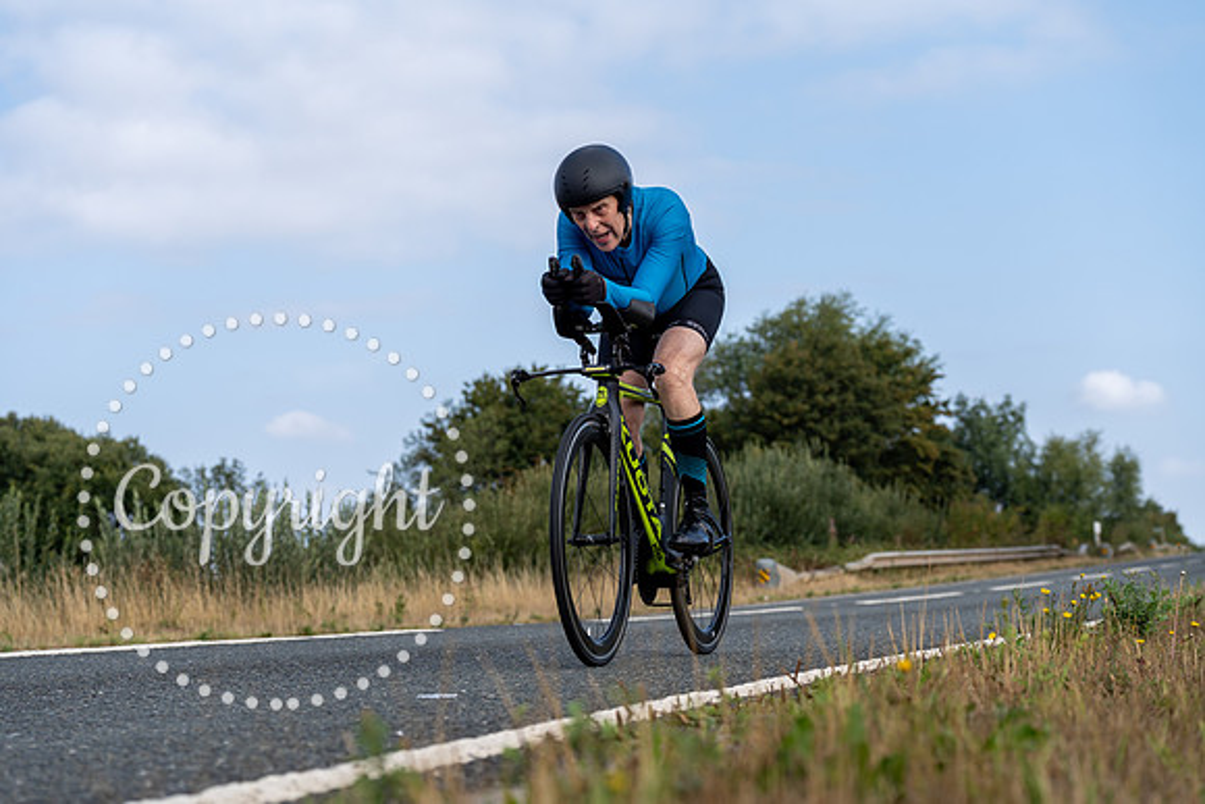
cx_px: 602
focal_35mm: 70
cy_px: 402
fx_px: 2343
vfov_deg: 19.5
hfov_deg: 28.8
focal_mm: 70
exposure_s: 1/800
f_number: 5
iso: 160
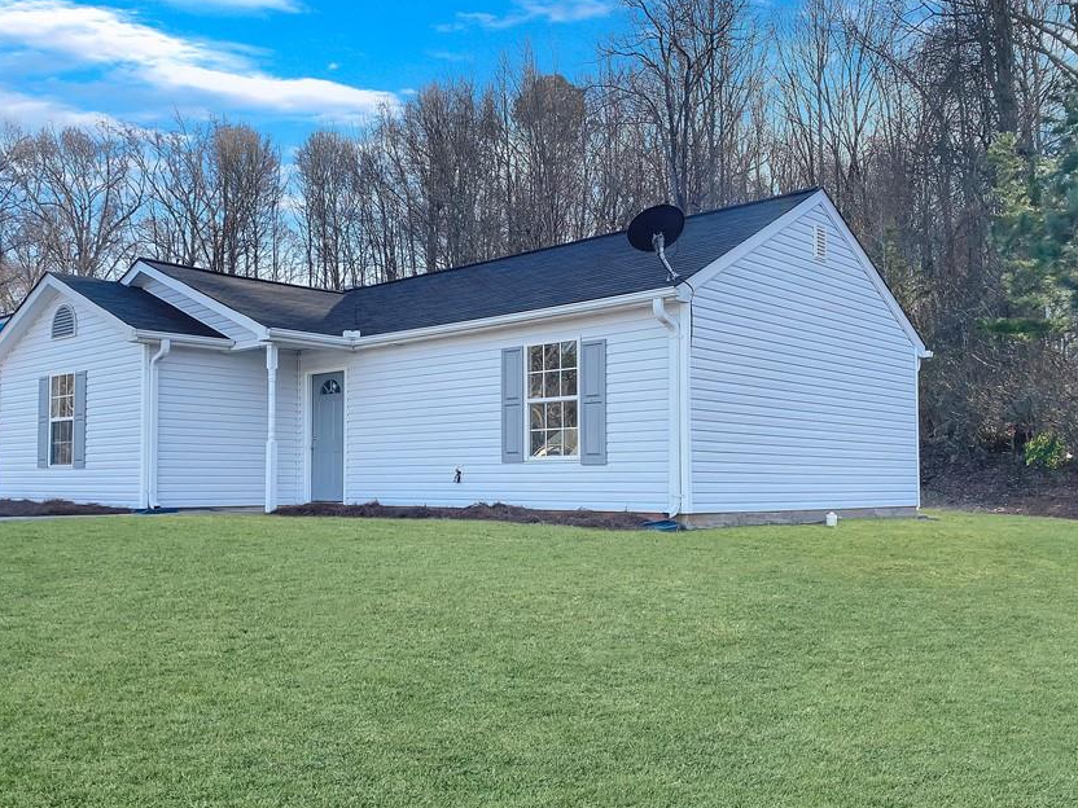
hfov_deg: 56.4
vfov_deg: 44.2
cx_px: 428
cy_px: 401
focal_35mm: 32
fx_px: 997
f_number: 1.8
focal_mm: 4.25
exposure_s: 1/1053
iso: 32
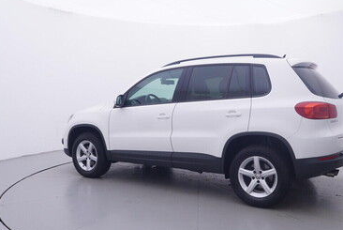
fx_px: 322
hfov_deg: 55.7
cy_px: 113
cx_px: 206
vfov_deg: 39.3
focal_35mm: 34
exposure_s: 1/80
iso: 200
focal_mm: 15
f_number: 5
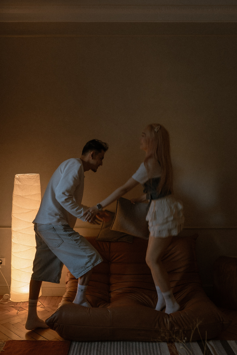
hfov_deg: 37.9
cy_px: 178
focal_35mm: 35
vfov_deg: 54.4
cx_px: 118
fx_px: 346
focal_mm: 35
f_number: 3.5
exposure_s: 1/50
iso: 1000
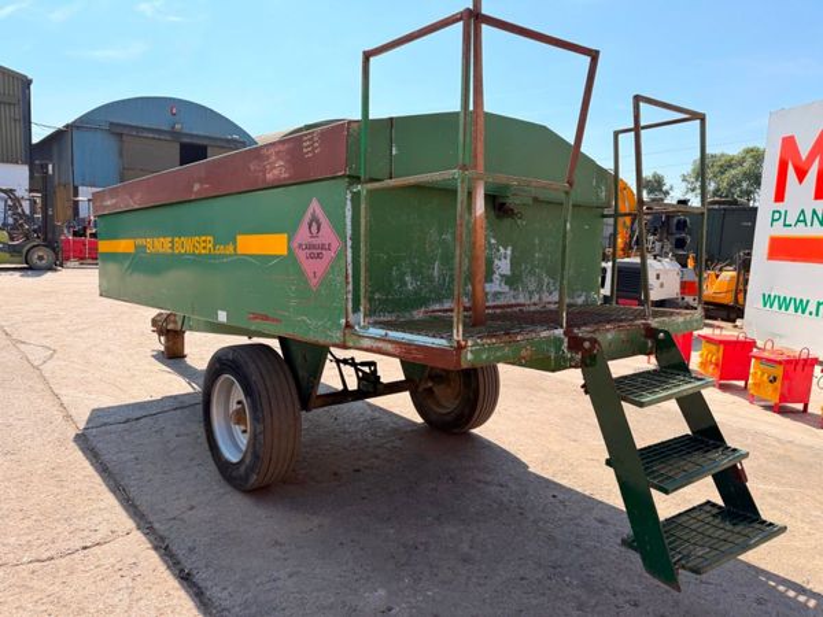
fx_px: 571
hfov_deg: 71.6
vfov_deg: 56.8
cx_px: 412
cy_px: 308
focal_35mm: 24
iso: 100
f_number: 1.78
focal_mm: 6.76
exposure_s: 1/3425
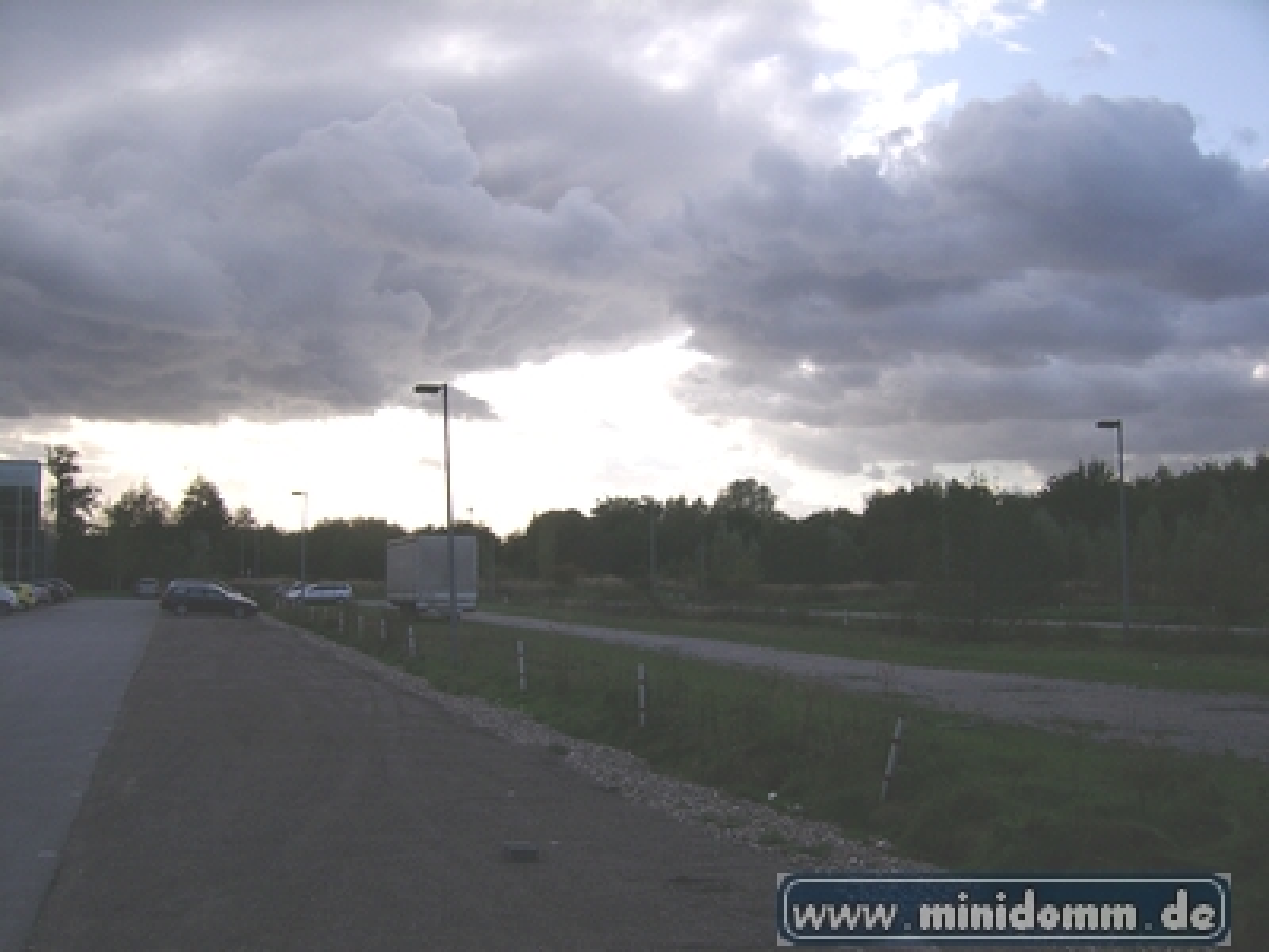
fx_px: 1283
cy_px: 476
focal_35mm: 35
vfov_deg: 40.7
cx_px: 634
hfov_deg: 52.6
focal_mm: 5.95
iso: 50
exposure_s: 1/353
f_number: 5.8
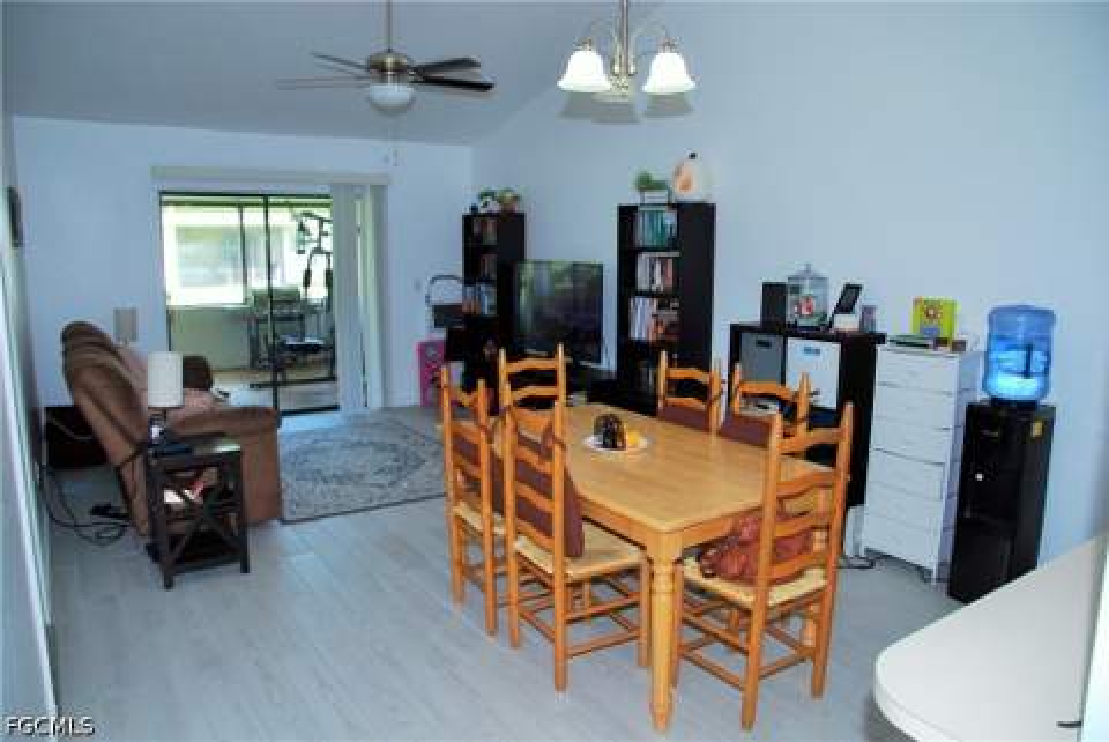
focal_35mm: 24
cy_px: 371
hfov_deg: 73.7
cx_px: 554
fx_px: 740
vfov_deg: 53.2
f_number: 4
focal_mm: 16
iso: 200
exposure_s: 1/60
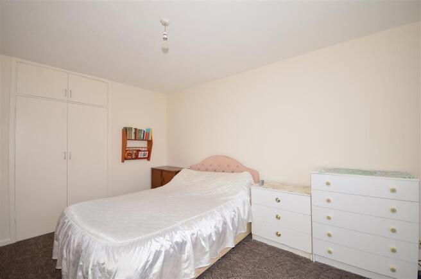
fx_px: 175
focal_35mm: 15
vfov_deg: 77.0
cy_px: 140
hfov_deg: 100.5
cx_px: 210
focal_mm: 10
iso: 200
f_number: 5
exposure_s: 1/100
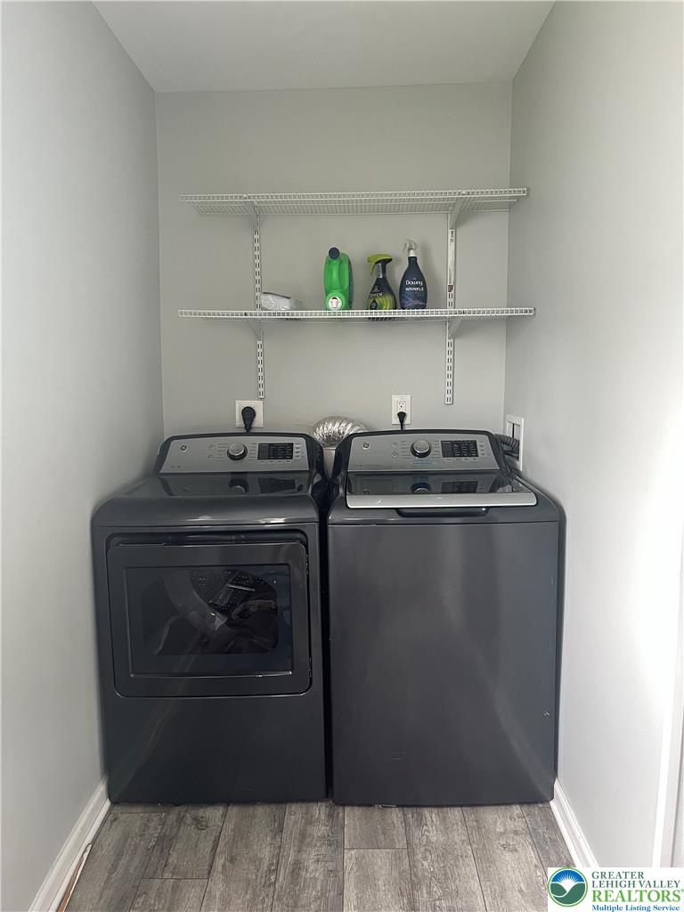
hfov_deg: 53.1
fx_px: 685
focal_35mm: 26
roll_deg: +1.8
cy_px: 456
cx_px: 342
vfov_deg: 67.3
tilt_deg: -7.2
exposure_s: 1/60
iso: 125
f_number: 1.6
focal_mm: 5.1
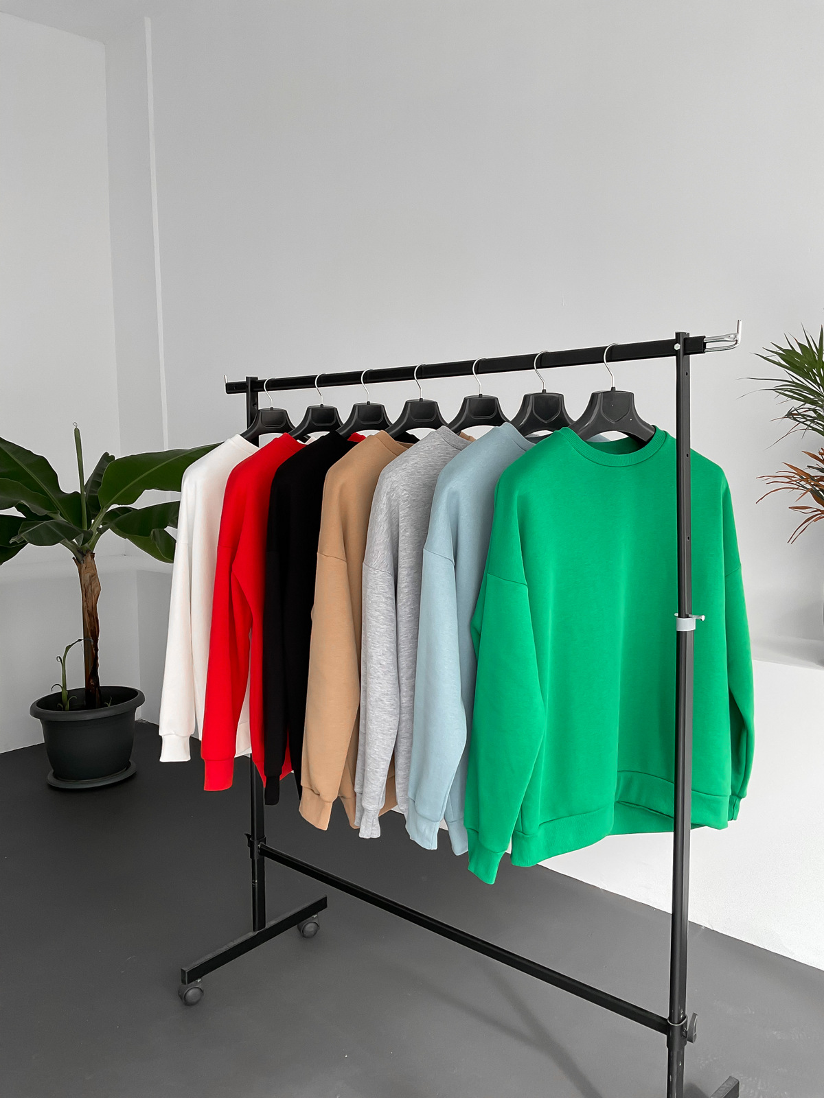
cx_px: 412
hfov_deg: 48.2
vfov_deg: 61.7
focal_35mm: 29
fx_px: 920
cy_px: 549
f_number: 1.8
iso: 40
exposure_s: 1/120
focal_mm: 3
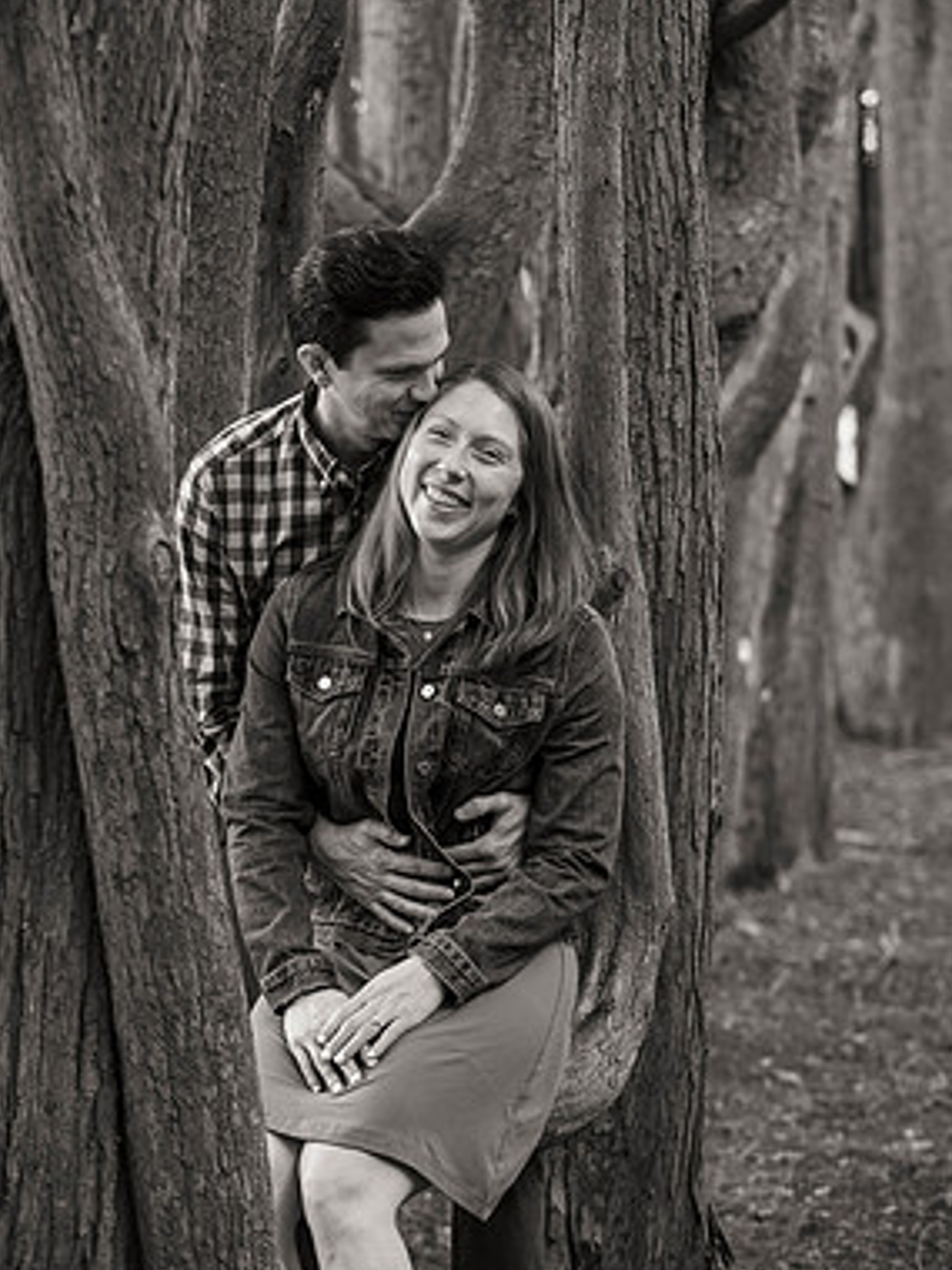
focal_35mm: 98
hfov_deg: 15.1
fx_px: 3594
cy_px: 598
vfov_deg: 20.0
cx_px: 491
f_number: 3.5
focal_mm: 86
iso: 1250
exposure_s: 1/80
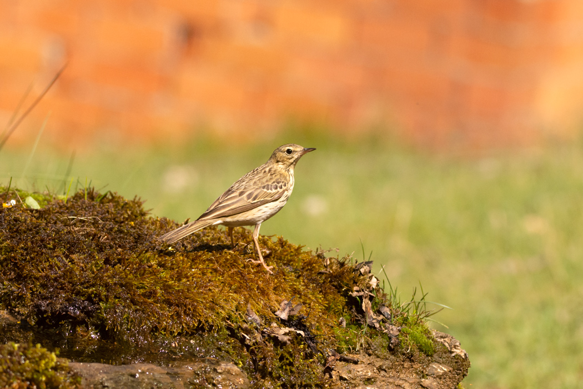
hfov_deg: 8.9
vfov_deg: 5.9
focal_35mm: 232
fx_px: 3765
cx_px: 292
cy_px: 194
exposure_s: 1/5000
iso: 1100
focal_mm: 155
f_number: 6.3
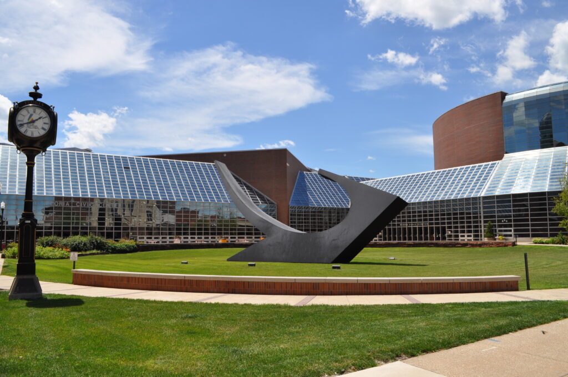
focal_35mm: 27
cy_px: 188
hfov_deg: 67.4
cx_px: 284
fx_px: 425
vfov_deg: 47.8
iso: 200
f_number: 10
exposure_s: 1/400
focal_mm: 18
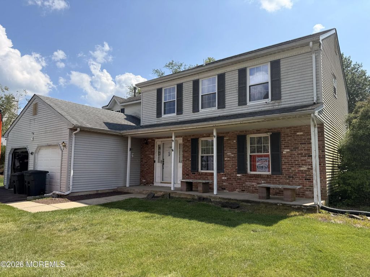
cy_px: 138
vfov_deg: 56.8
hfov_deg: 71.6
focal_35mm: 24
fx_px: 257
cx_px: 185
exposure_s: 1/4673
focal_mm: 6.76
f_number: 1.78
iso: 80
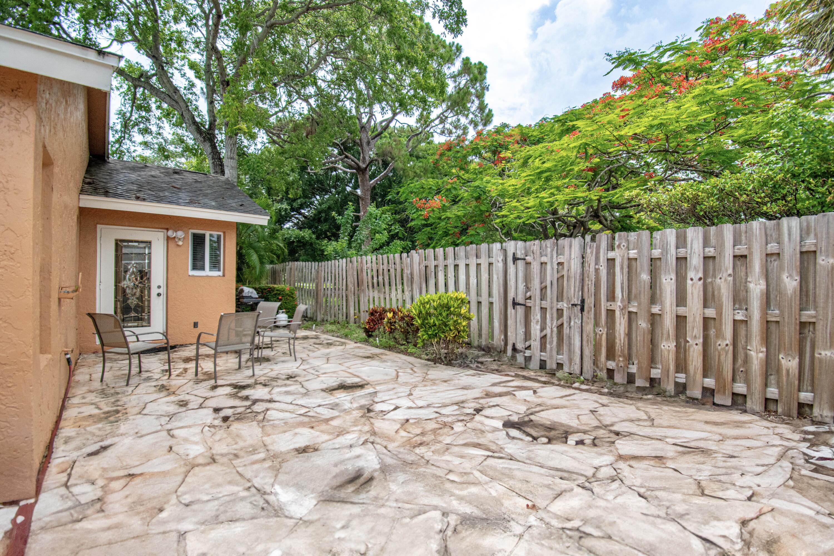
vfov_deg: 77.3
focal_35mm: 15
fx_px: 347
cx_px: 417
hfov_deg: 100.4
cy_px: 278
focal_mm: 10
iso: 400
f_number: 5.6
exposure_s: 1/1600
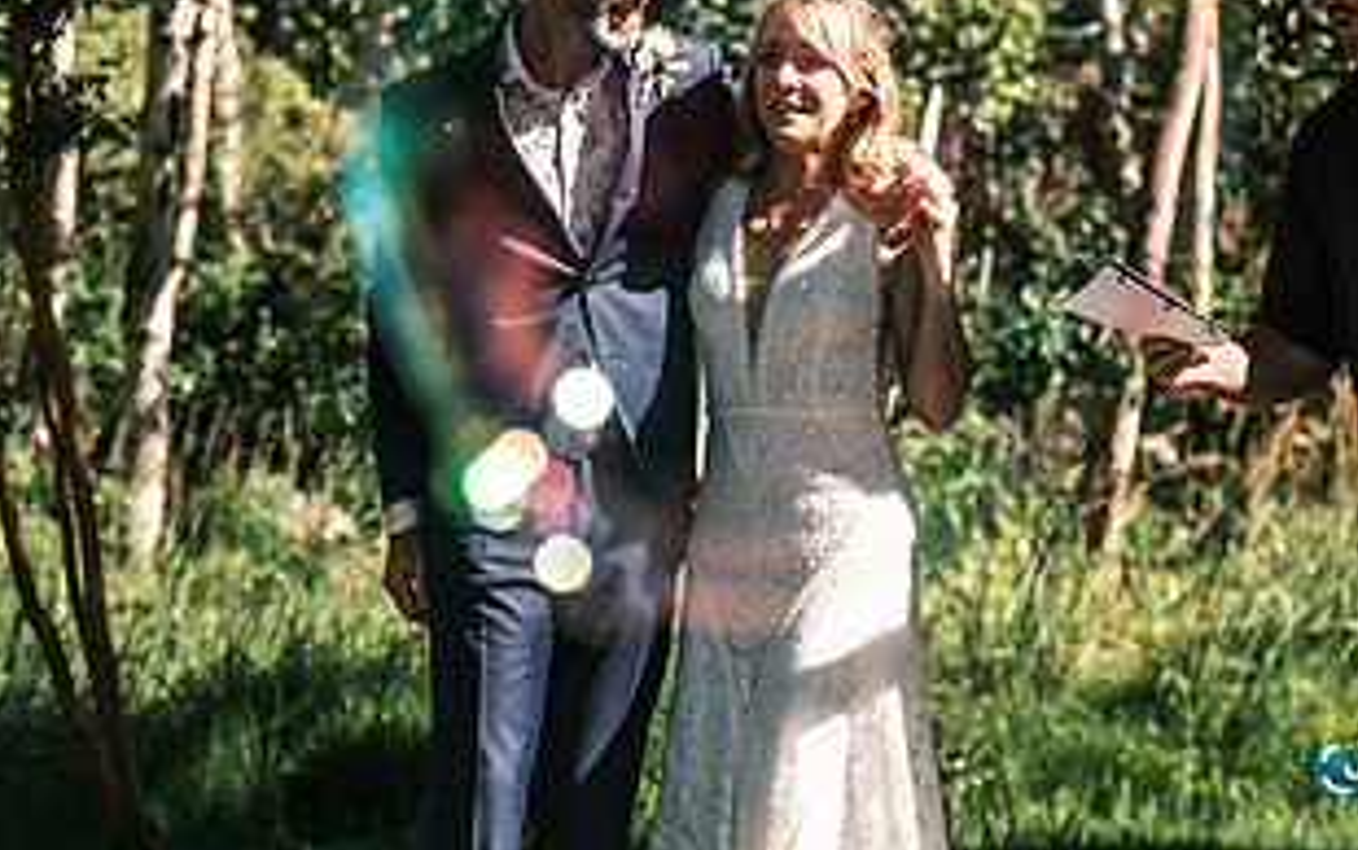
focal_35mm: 168
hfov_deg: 12.4
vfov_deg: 7.8
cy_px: 510
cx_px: 460
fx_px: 6220
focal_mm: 58.7
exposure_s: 1/850
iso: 160
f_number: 3.2
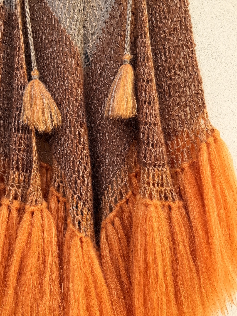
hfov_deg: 46.6
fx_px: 274
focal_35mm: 30
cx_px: 98
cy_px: 154
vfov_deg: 60.0
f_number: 1.78
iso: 80
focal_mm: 6.76
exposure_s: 1/805
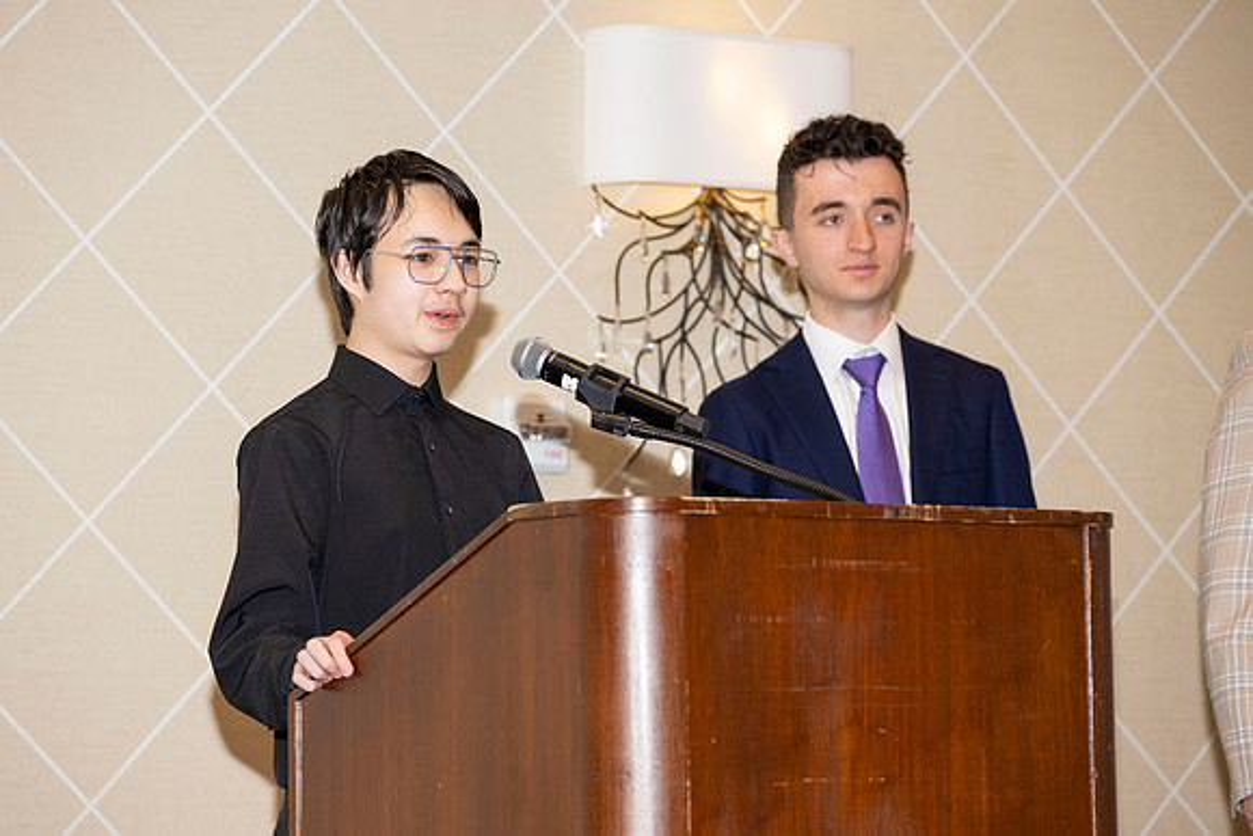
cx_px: 626
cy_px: 418
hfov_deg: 17.1
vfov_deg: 11.4
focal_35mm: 120
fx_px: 4177
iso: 1000
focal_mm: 120
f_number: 5.6
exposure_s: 1/100
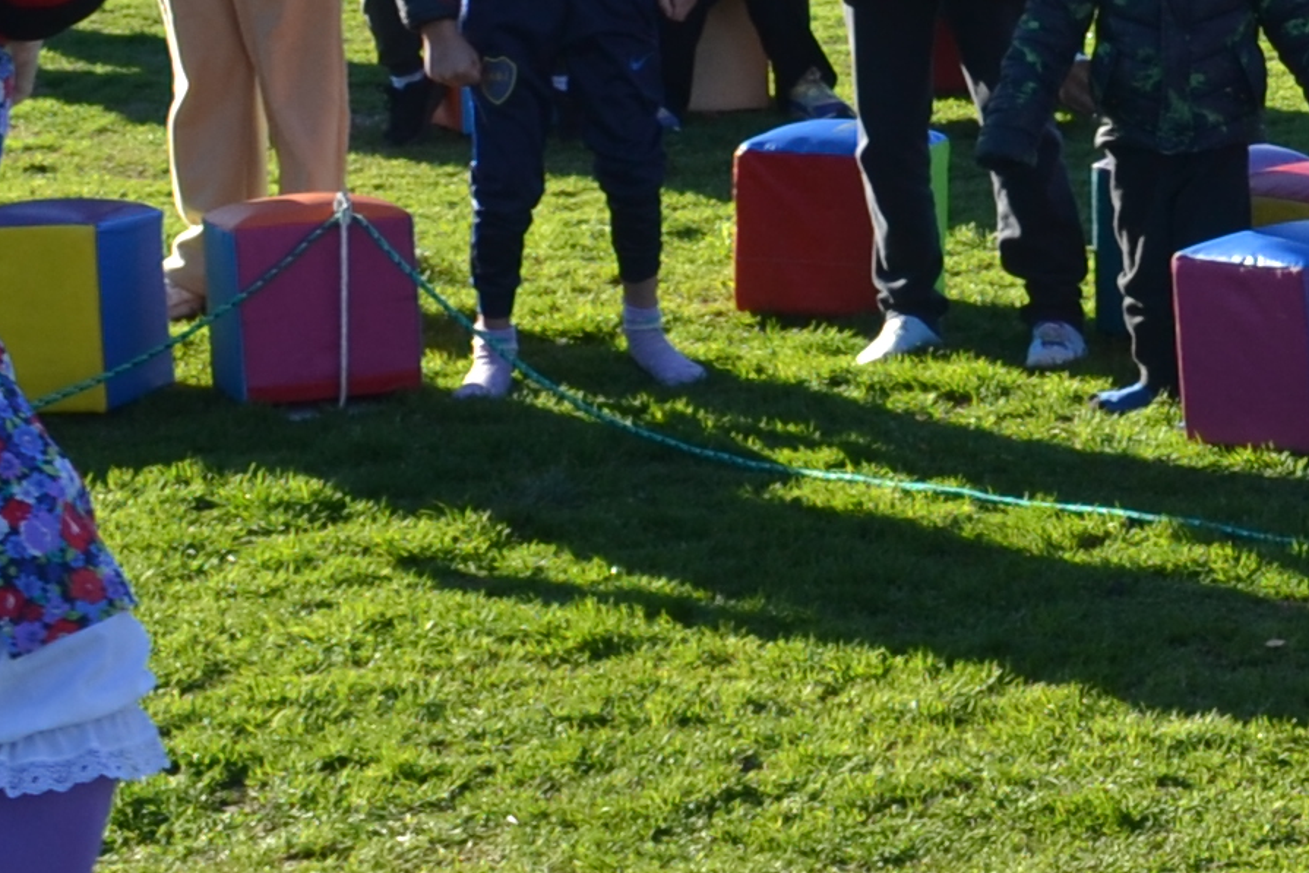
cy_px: 129
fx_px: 5055
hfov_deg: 13.6
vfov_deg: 9.8
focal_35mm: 139
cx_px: 2121
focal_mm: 18
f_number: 6.3
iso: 100
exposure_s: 1/160
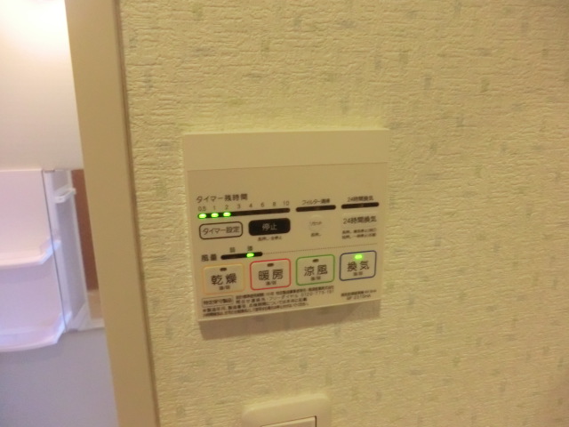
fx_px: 394
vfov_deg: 56.8
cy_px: 214
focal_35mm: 24
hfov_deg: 71.6
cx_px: 284
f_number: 3.2
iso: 640
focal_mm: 4.3
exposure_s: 1/60
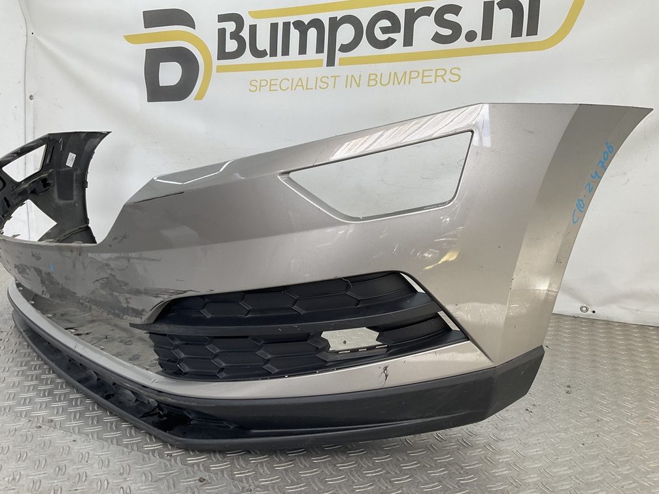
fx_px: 552
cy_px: 247
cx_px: 330
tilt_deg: -10.5
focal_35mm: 29
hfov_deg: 61.7
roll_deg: -2.4
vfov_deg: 48.2
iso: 16
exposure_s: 1/123
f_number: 1.8
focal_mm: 3
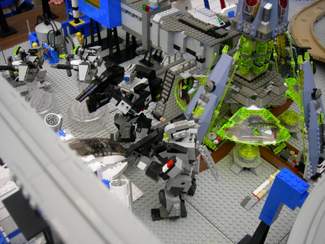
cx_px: 162
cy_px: 122
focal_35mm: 36
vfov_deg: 39.7
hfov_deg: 51.4
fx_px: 338
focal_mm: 7.5
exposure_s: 1/10.4
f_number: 2.7
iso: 64
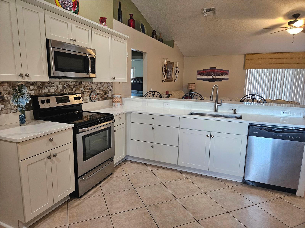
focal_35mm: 23
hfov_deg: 73.9
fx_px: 203
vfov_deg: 58.9
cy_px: 114
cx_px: 152
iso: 400
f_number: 1.8
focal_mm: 5.4
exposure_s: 1/120
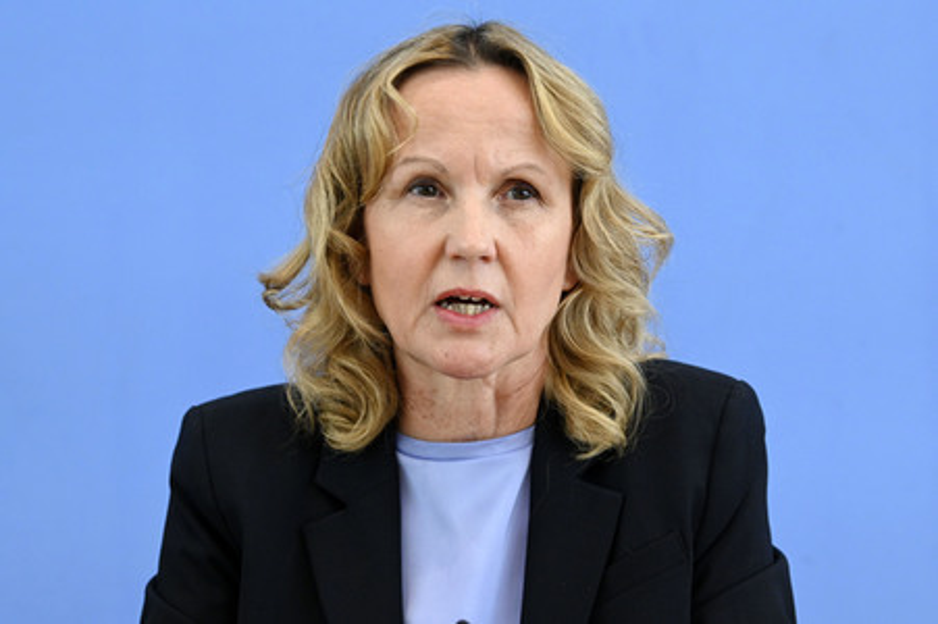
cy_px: 312
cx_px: 469
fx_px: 3515
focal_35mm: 135
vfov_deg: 10.1
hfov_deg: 15.2
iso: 5000
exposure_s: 1/800
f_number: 7.1
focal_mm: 135
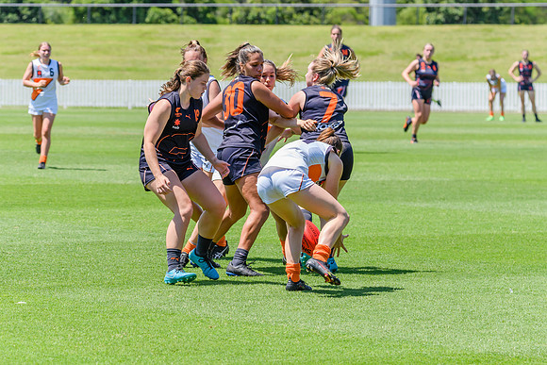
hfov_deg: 8.0
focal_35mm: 257
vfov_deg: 5.3
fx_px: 3908
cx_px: 274
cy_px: 181
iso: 800
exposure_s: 1/1600
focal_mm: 210
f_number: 8
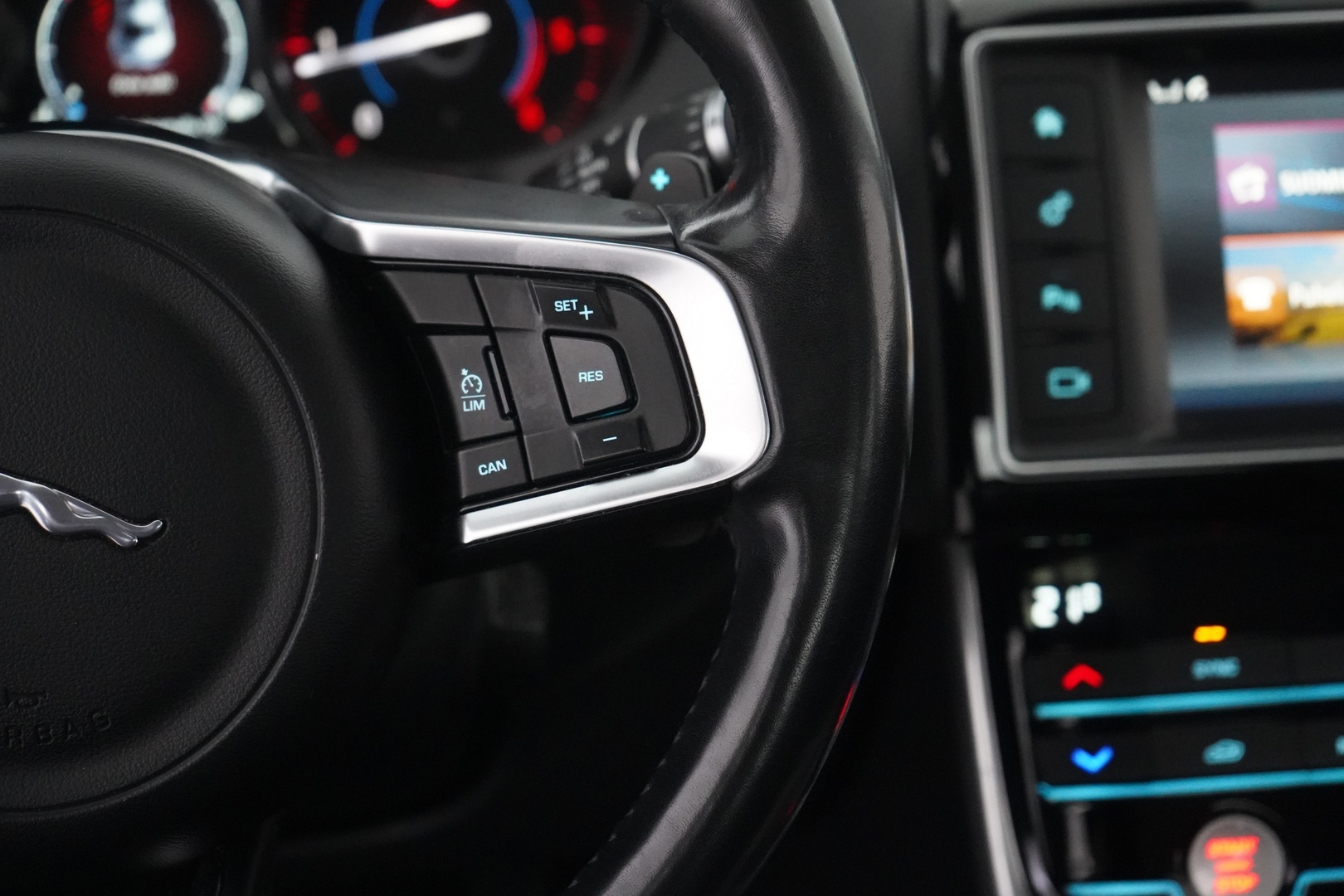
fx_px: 2352
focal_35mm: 63
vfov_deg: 21.6
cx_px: 672
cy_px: 448
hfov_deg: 31.9
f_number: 5.6
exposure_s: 1/60
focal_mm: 63
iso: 12800
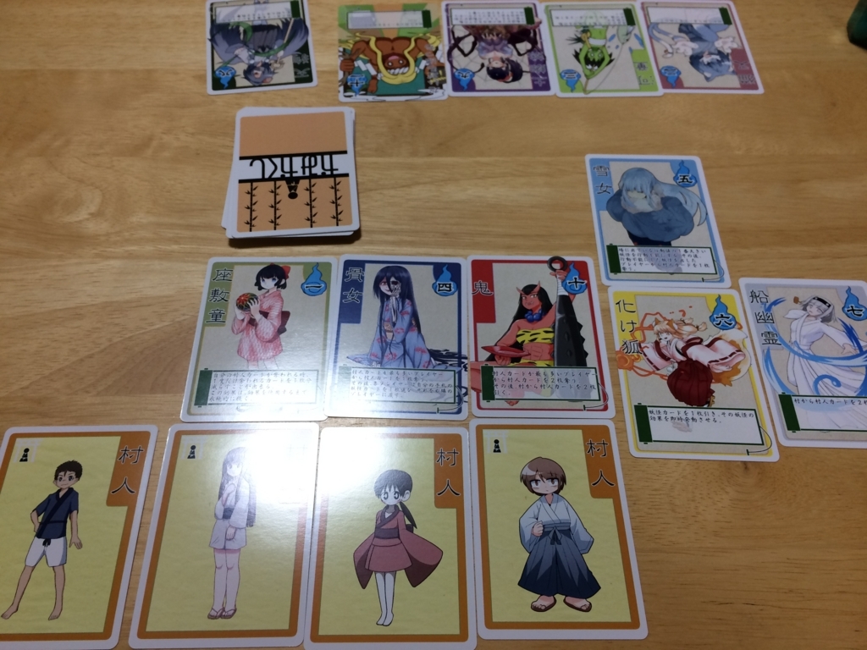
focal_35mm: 29
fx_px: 726
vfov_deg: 48.2
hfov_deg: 61.7
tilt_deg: -56.9
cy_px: 325
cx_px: 434
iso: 64
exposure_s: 1/30
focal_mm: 4.15
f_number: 2.2
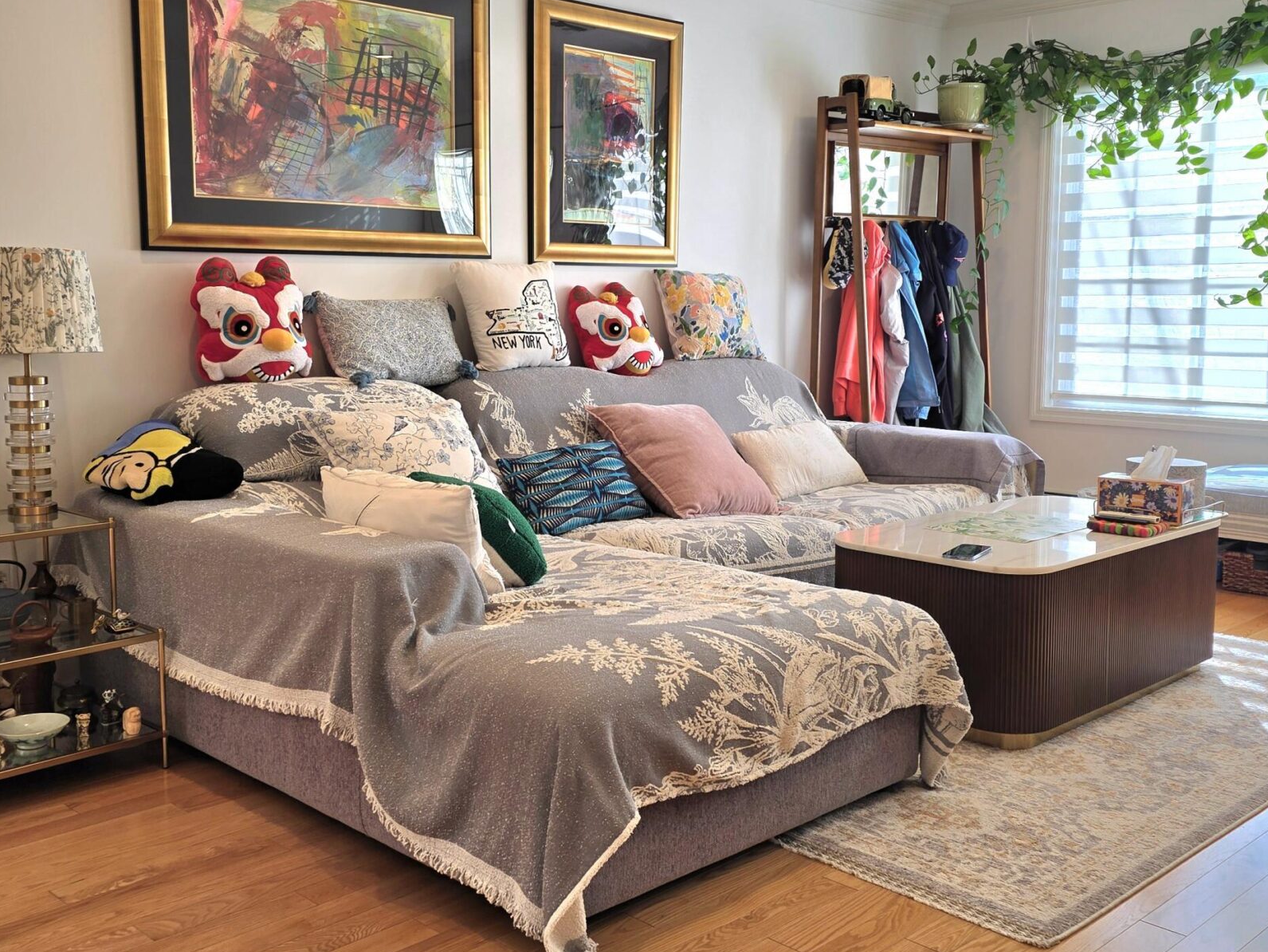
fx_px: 1356
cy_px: 421
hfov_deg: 50.1
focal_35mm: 37
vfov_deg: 38.6
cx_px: 622
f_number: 1.7
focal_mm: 6.25
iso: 12
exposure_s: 1/120
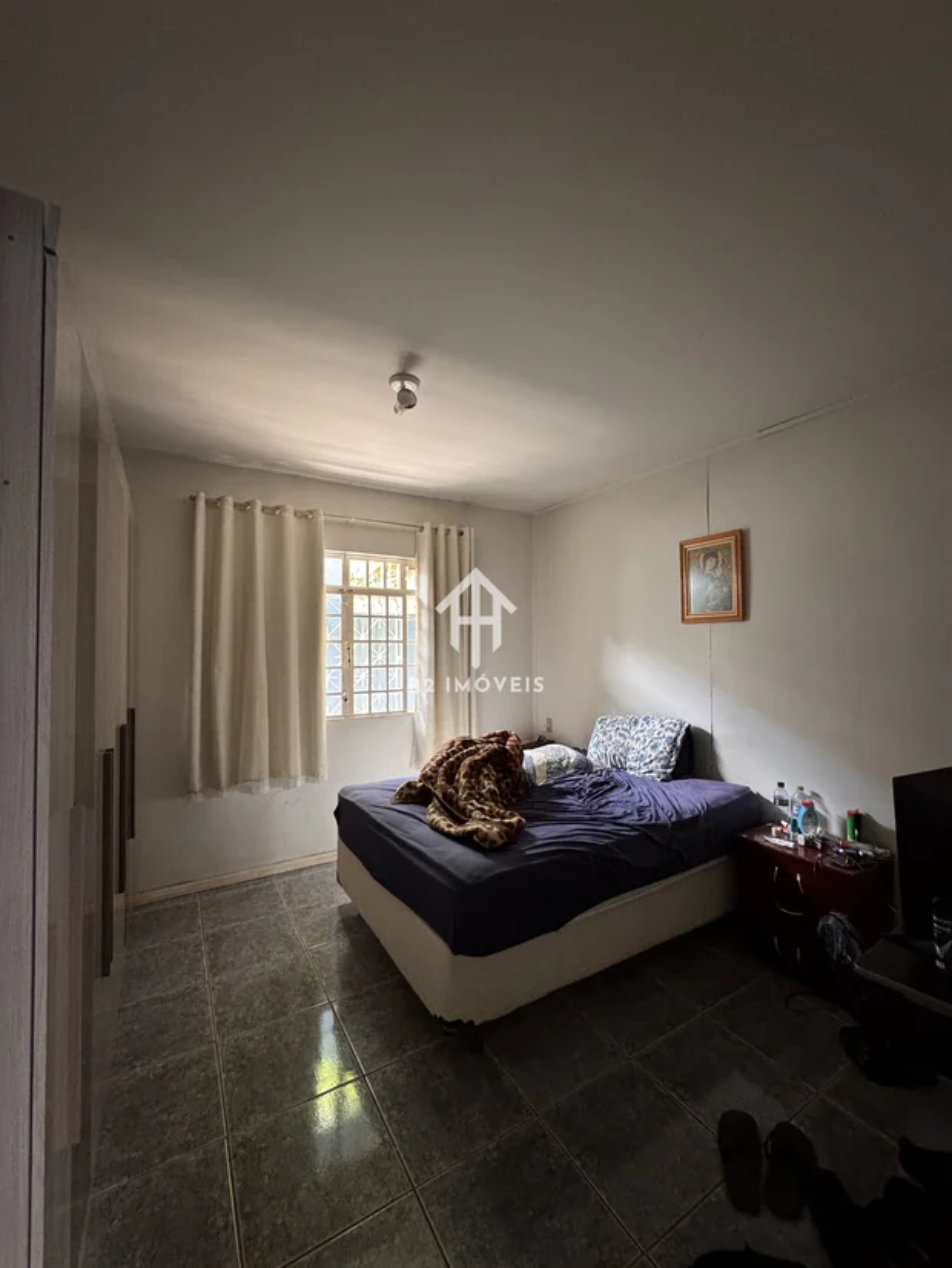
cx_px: 476
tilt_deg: +1.3
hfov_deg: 85.7
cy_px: 634
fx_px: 513
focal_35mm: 14
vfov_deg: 102.0
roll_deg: +0.5
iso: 500
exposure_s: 1/60
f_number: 2.2
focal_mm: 2.22
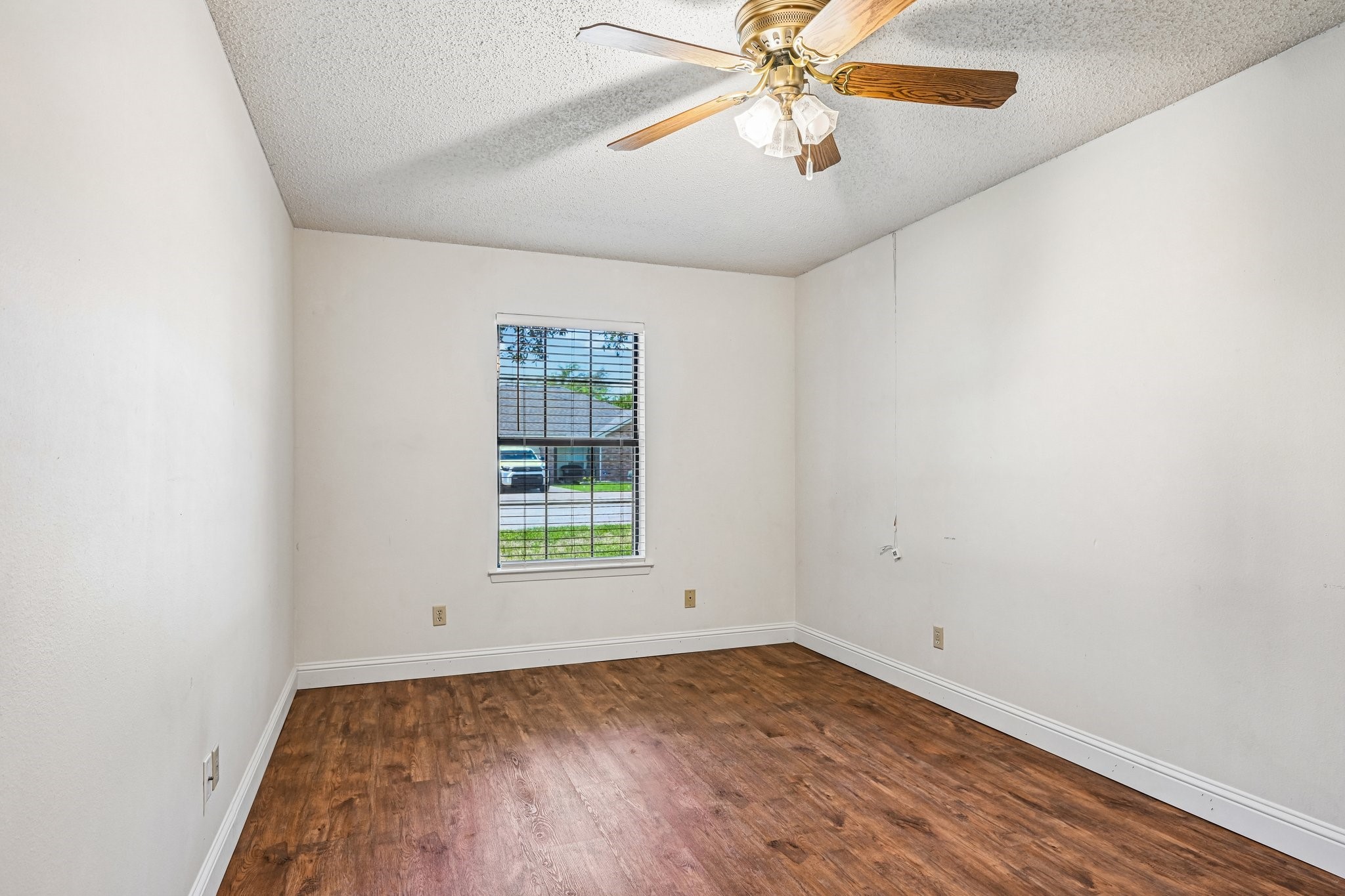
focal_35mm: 20
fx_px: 747
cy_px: 448
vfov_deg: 61.9
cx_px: 672
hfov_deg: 84.0
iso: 400
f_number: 8
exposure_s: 1/8
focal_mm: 20
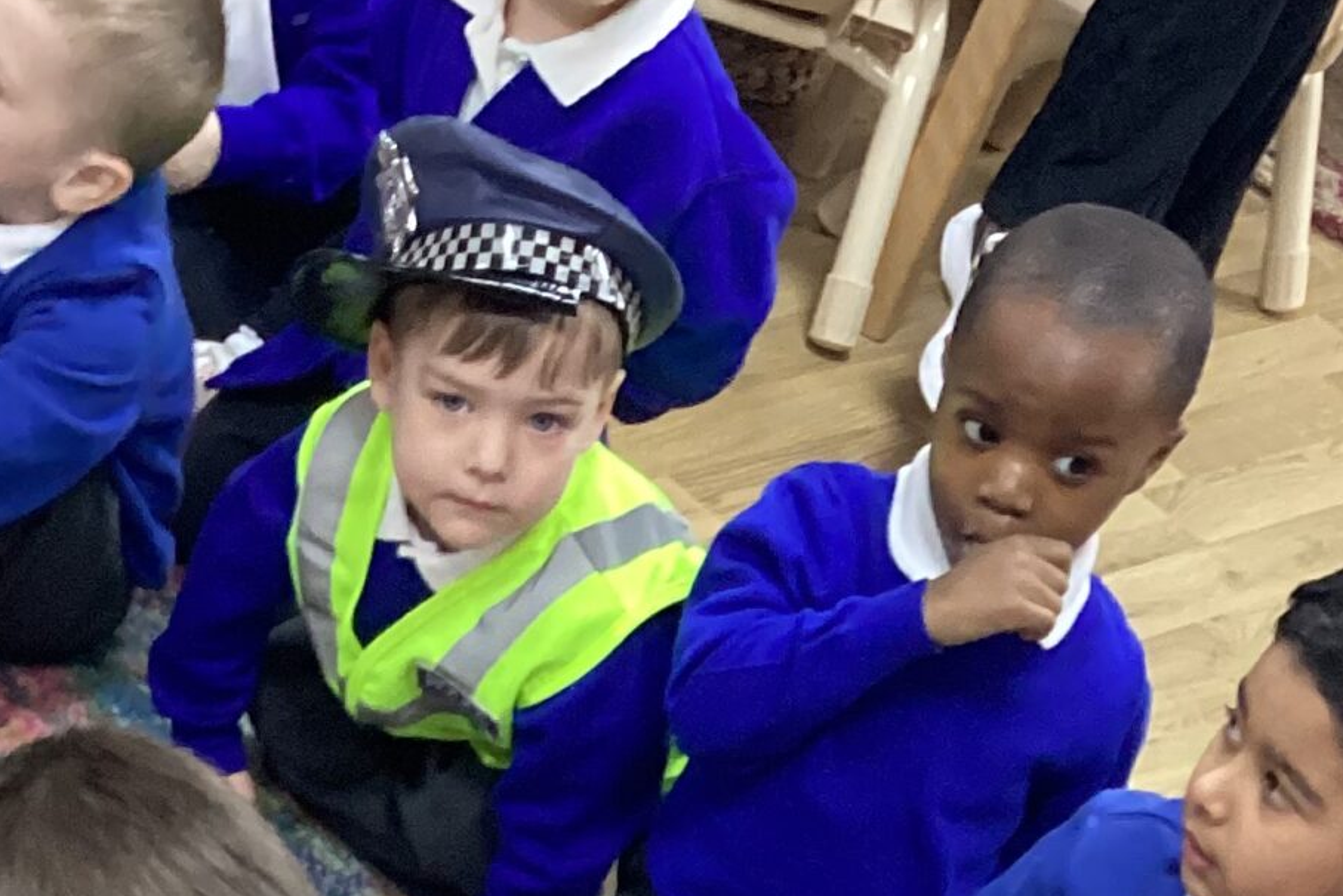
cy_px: 1835
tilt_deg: -50.3
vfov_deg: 12.9
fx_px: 3395
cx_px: 160
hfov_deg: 21.9
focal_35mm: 91
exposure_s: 1/50
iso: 200
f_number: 2.4
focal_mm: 3.3
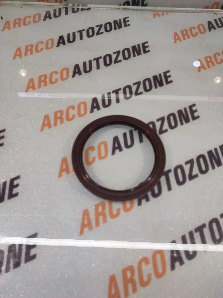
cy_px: 149
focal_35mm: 17
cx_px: 112
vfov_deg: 91.1
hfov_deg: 74.7
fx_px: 146
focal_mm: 4.74
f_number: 1.79
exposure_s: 1/50
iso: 132
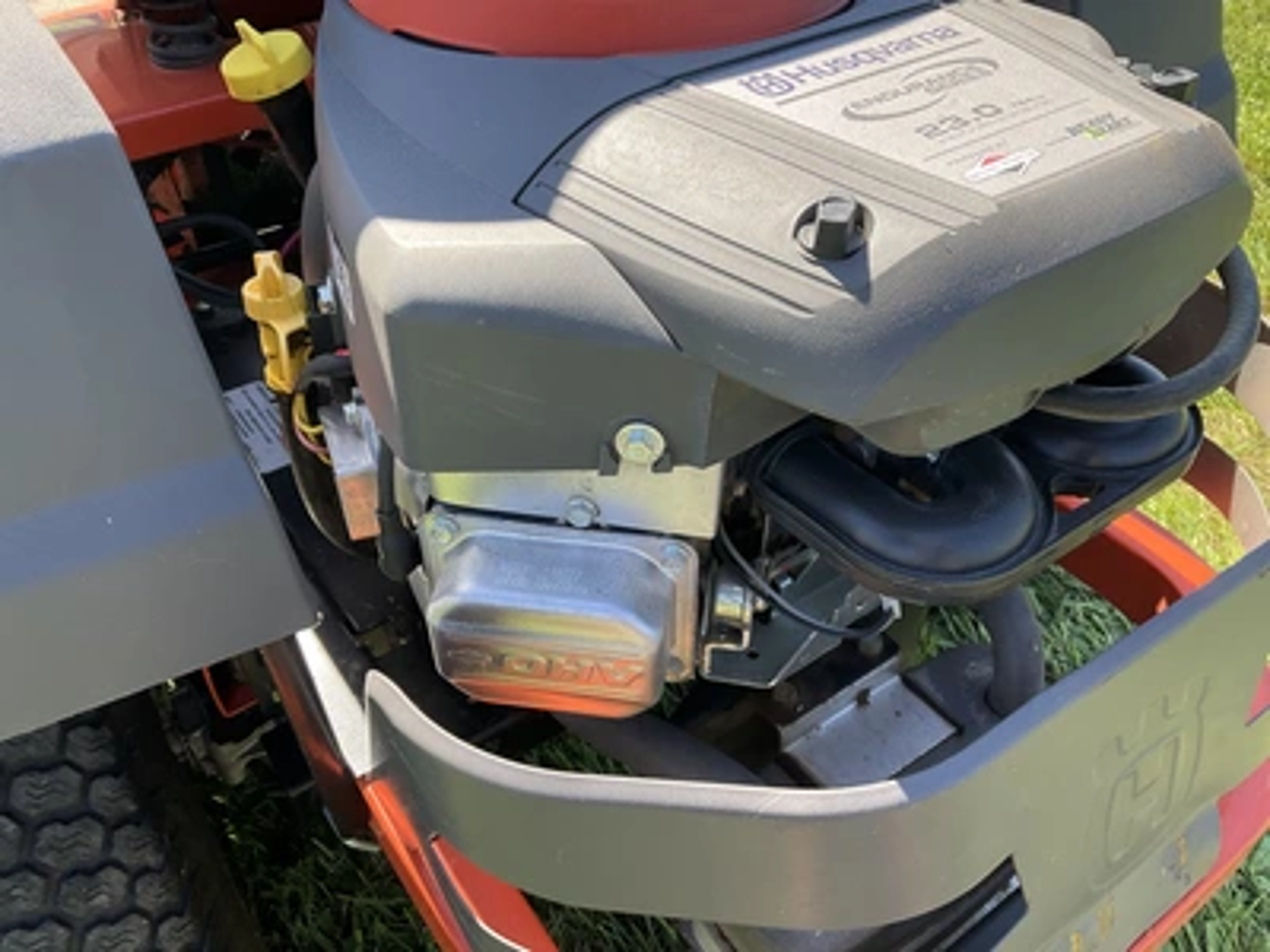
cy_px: 476
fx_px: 1064
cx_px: 635
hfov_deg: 61.7
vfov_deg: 48.2
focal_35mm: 29
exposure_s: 1/228
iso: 20
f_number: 1.8
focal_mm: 3
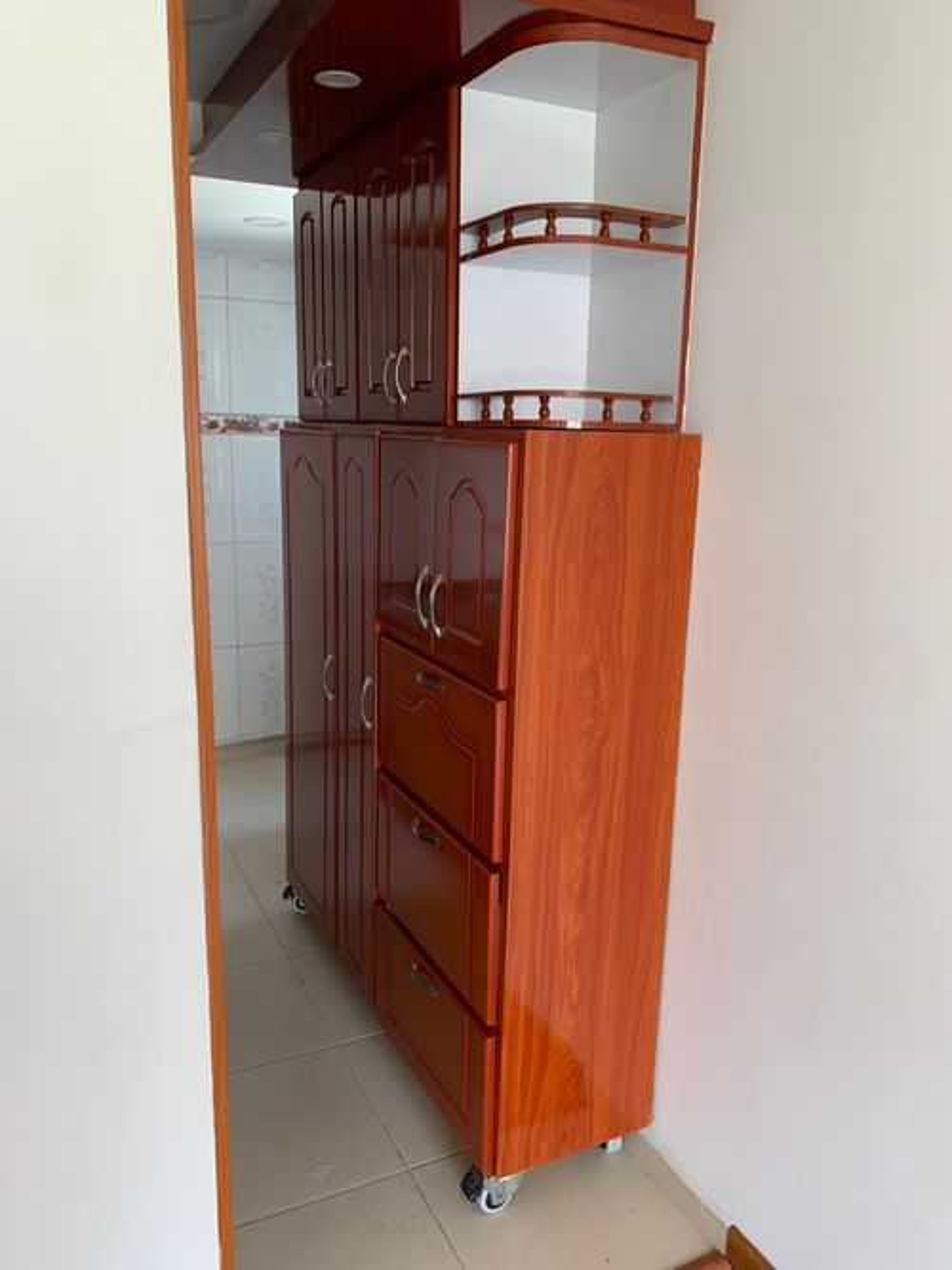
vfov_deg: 67.3
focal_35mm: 26
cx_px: 476
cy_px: 635
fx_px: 954
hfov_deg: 53.0
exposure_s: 1/71
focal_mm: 4.25
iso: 100
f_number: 1.8
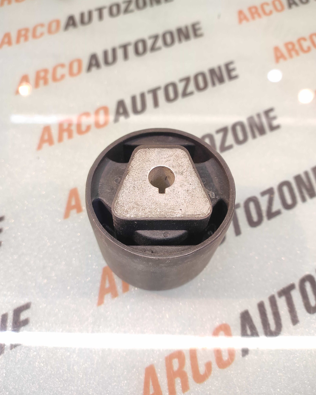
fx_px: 210
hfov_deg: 73.8
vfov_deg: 86.3
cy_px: 190
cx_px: 157
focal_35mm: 18
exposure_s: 1/33
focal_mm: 4.74
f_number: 1.79
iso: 256
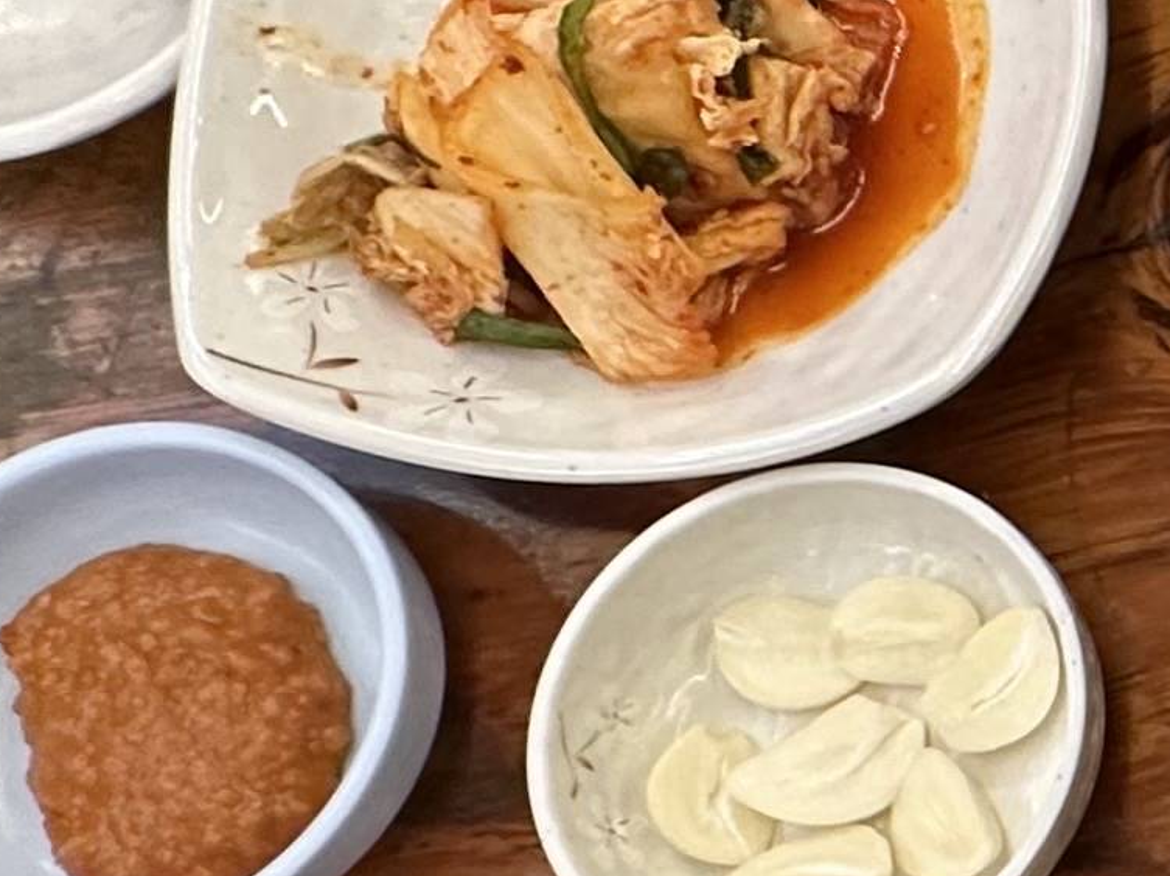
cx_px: 2140
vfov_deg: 19.6
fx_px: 2534
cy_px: 556
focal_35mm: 75
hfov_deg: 19.2
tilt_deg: -76.1
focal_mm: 2.22
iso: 250
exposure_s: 1/120
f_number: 2.2
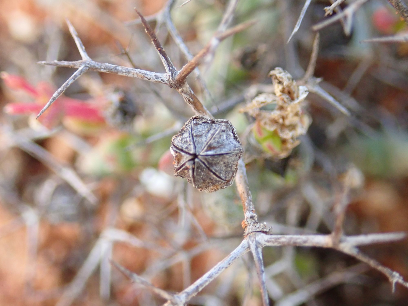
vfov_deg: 27.5
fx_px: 625
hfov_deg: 36.2
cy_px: 153
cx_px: 204
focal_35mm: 53
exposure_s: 1/200
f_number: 3.4
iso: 800
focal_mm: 9.61
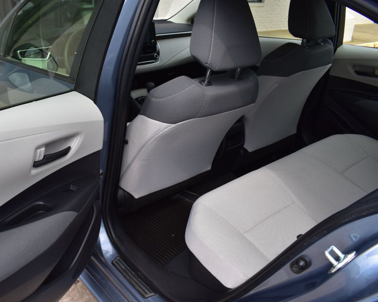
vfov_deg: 47.1
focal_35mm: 31
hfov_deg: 56.7
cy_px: 149
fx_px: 347
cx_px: 149
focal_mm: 18
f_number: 10
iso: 400
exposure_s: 1/250
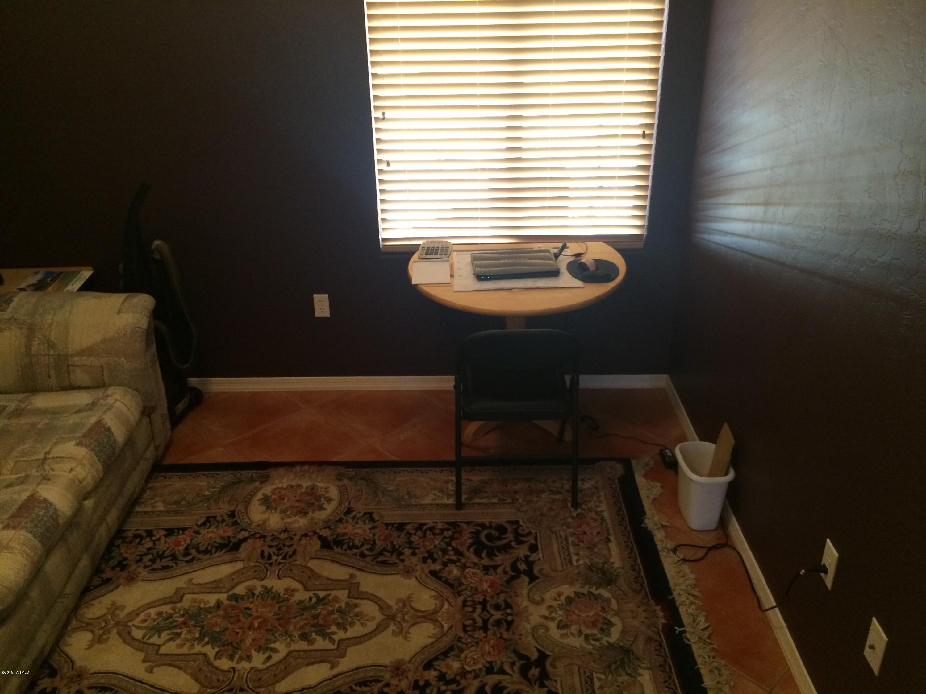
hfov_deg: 61.7
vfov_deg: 48.2
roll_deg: +1.3
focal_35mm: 29
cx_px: 463
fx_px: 776
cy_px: 347
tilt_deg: -26.4
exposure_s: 1/30
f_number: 2.2
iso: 200
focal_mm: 4.15
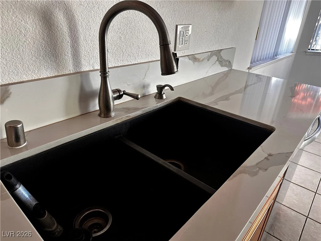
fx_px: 223
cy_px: 120
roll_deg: -3.2
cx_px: 160
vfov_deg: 56.8
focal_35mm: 24
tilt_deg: -25.2
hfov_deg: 71.6
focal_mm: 6.86
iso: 200
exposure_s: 1/120
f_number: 1.78
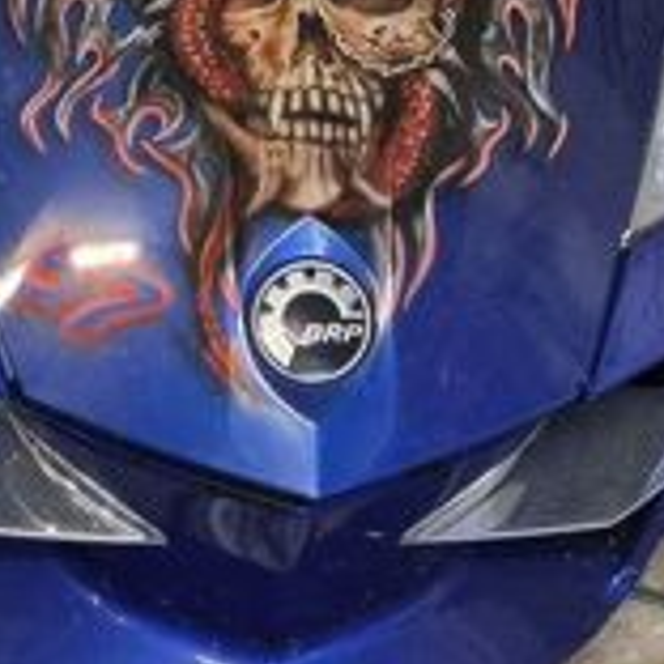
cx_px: 264
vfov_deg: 18.0
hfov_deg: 18.5
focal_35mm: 94
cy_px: -13
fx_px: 2040
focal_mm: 5.4
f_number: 1.8
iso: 500
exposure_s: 1/25
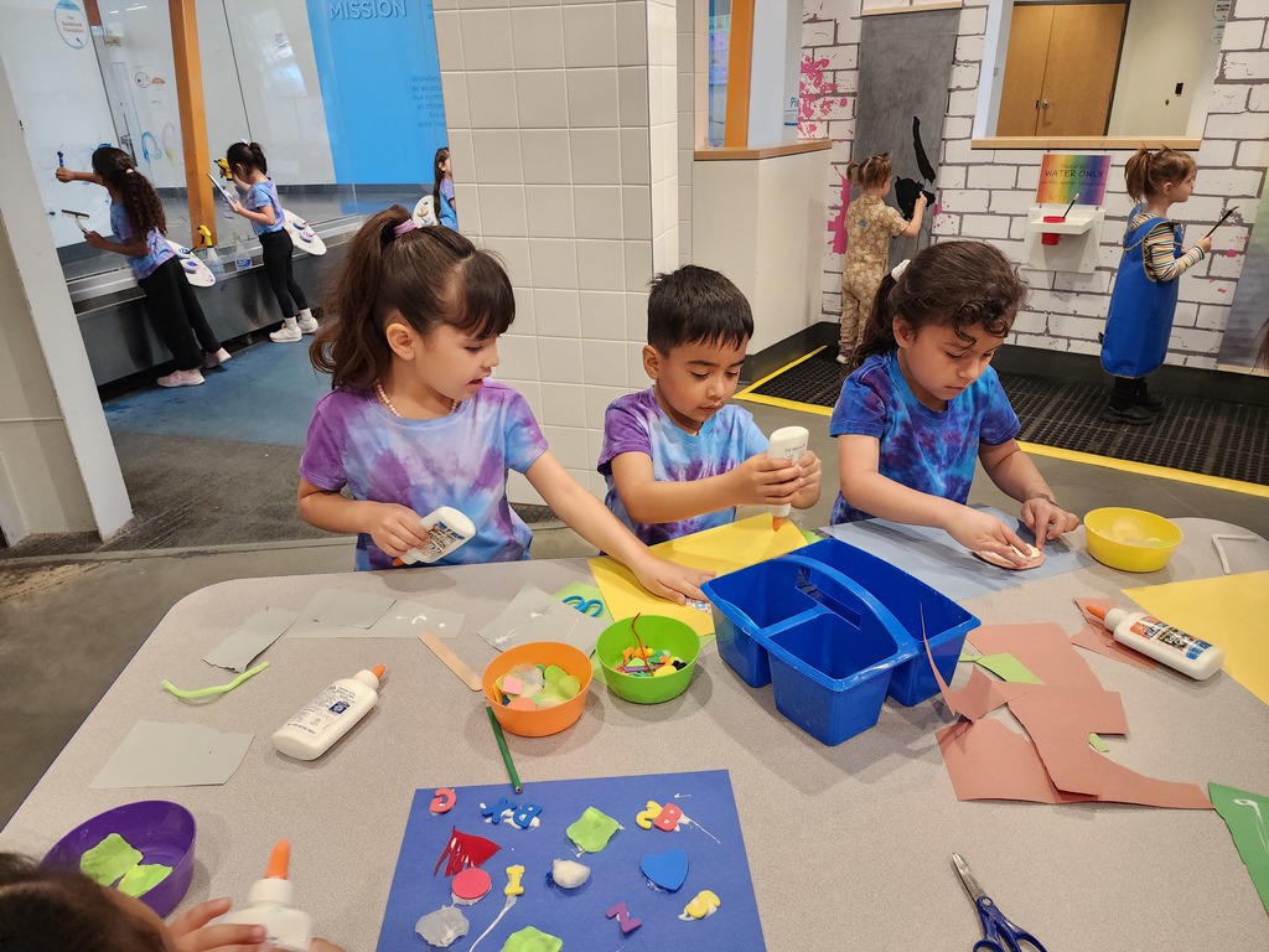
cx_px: 634
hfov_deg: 73.9
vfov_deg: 58.9
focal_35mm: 23
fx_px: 843
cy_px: 476
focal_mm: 6.4
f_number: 1.8
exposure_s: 1/120
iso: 200
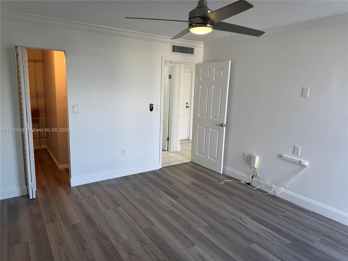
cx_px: 174
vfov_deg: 56.8
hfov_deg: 71.6
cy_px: 130
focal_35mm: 24
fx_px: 241
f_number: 1.78
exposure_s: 1/120
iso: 64
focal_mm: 6.76
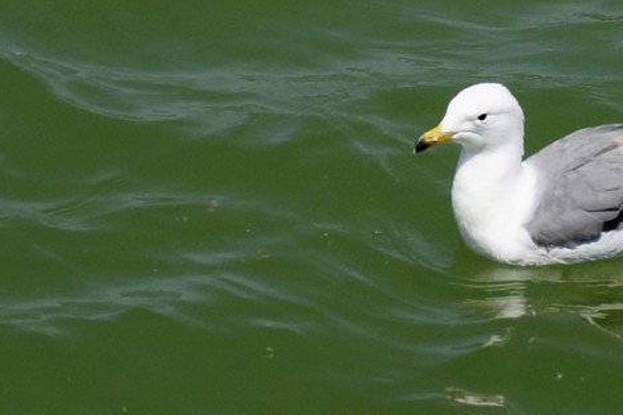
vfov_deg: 3.4
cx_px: 367
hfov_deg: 5.2
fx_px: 6919
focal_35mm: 400
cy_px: 248
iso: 250
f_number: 7.1
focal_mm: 180
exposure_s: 1/1250
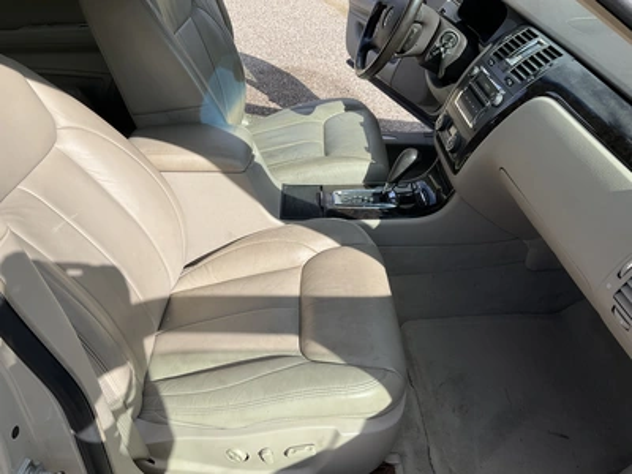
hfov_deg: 61.7
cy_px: 237
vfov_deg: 48.2
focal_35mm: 29
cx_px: 316
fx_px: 529
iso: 25
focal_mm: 3
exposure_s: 1/1342
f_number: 1.8
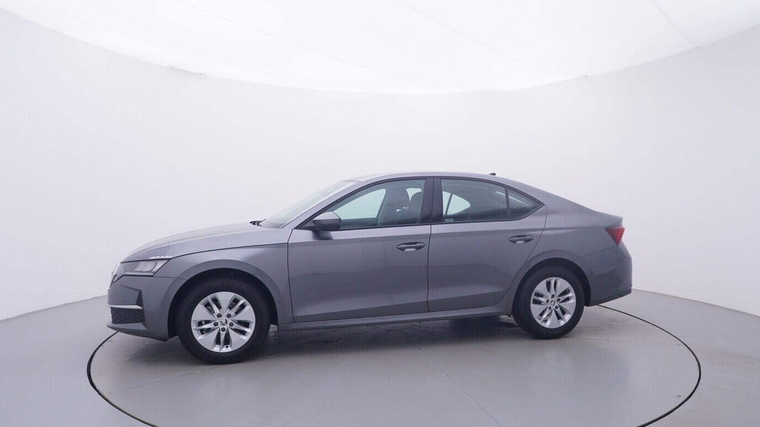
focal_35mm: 25
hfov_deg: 75.1
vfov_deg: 46.7
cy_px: 227
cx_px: 393
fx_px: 495
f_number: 5
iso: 200
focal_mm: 15
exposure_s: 1/80
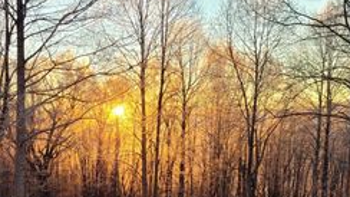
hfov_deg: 35.3
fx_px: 538
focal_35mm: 58
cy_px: 224
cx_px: 93
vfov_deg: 19.7
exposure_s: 1/179
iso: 40
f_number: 1.8
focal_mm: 5.4
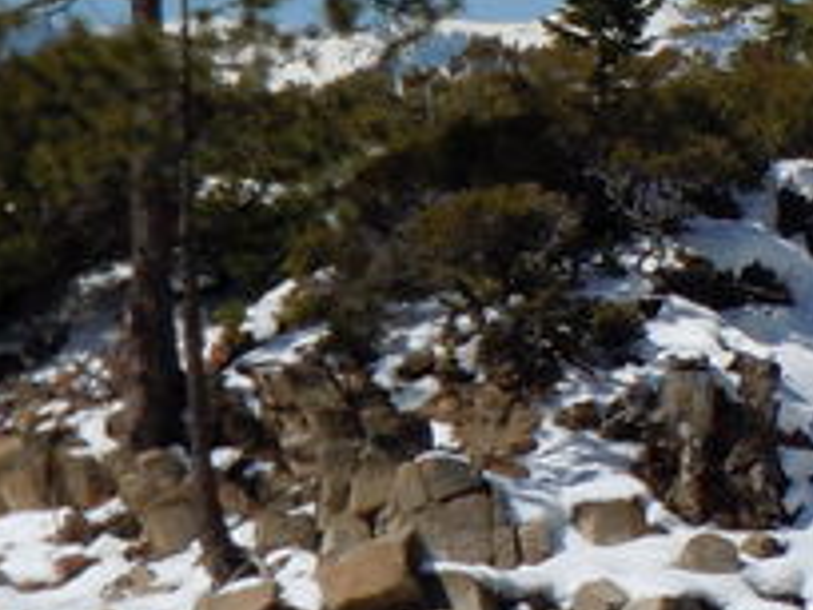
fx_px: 13998
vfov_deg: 2.5
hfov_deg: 3.3
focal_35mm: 596
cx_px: 1550
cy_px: 40
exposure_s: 1/320
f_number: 9.2
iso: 100
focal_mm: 27.4
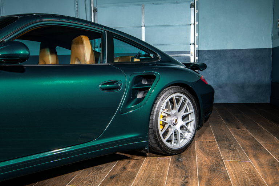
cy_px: 93
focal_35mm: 38
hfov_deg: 50.7
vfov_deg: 35.1
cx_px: 140
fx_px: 294
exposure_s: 1/125
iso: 125
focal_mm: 38
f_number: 10
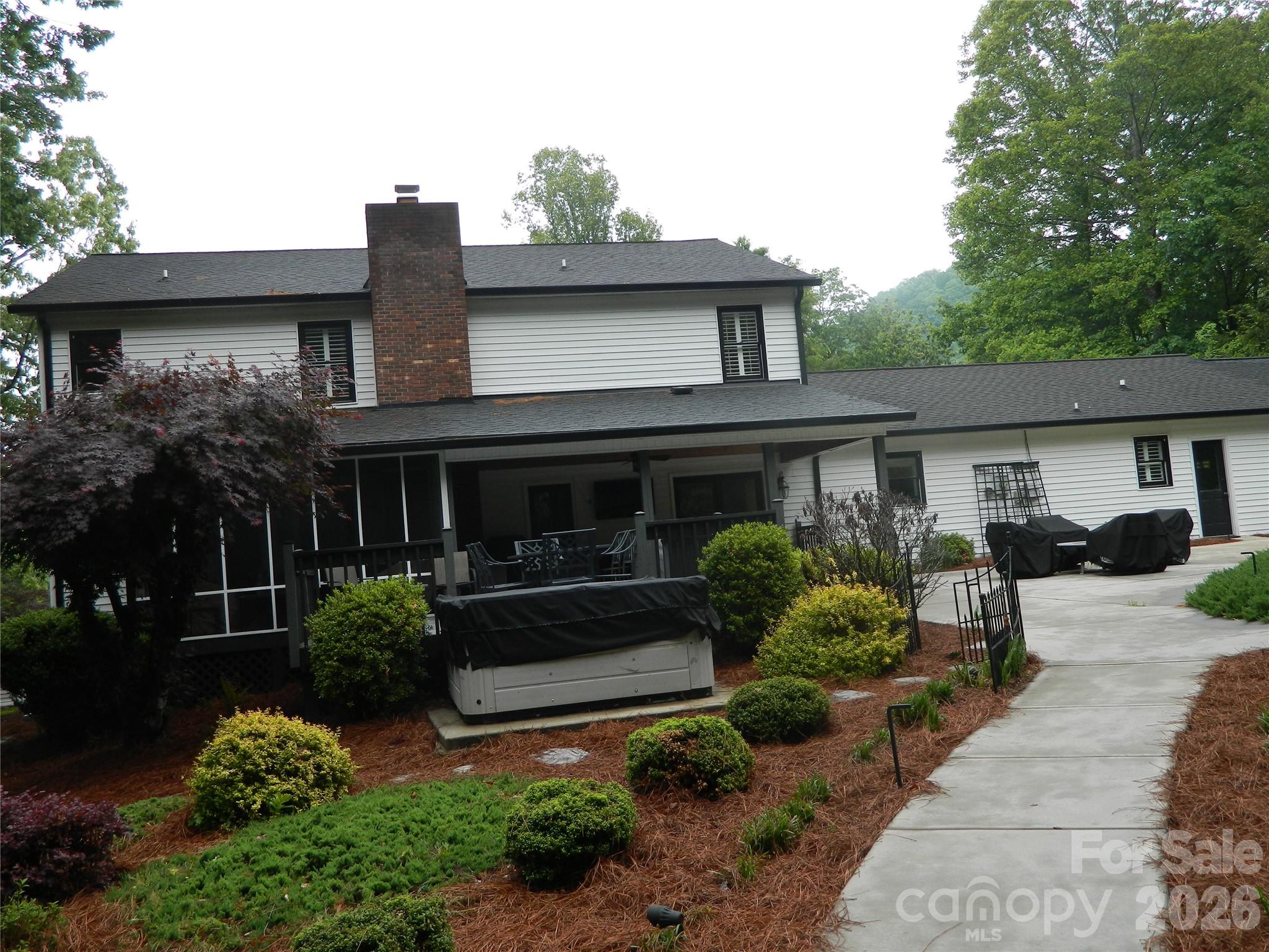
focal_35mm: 31
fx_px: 1136
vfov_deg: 45.4
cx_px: 634
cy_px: 476
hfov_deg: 58.4
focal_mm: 5.6
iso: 80
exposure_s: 1/100
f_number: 3.2
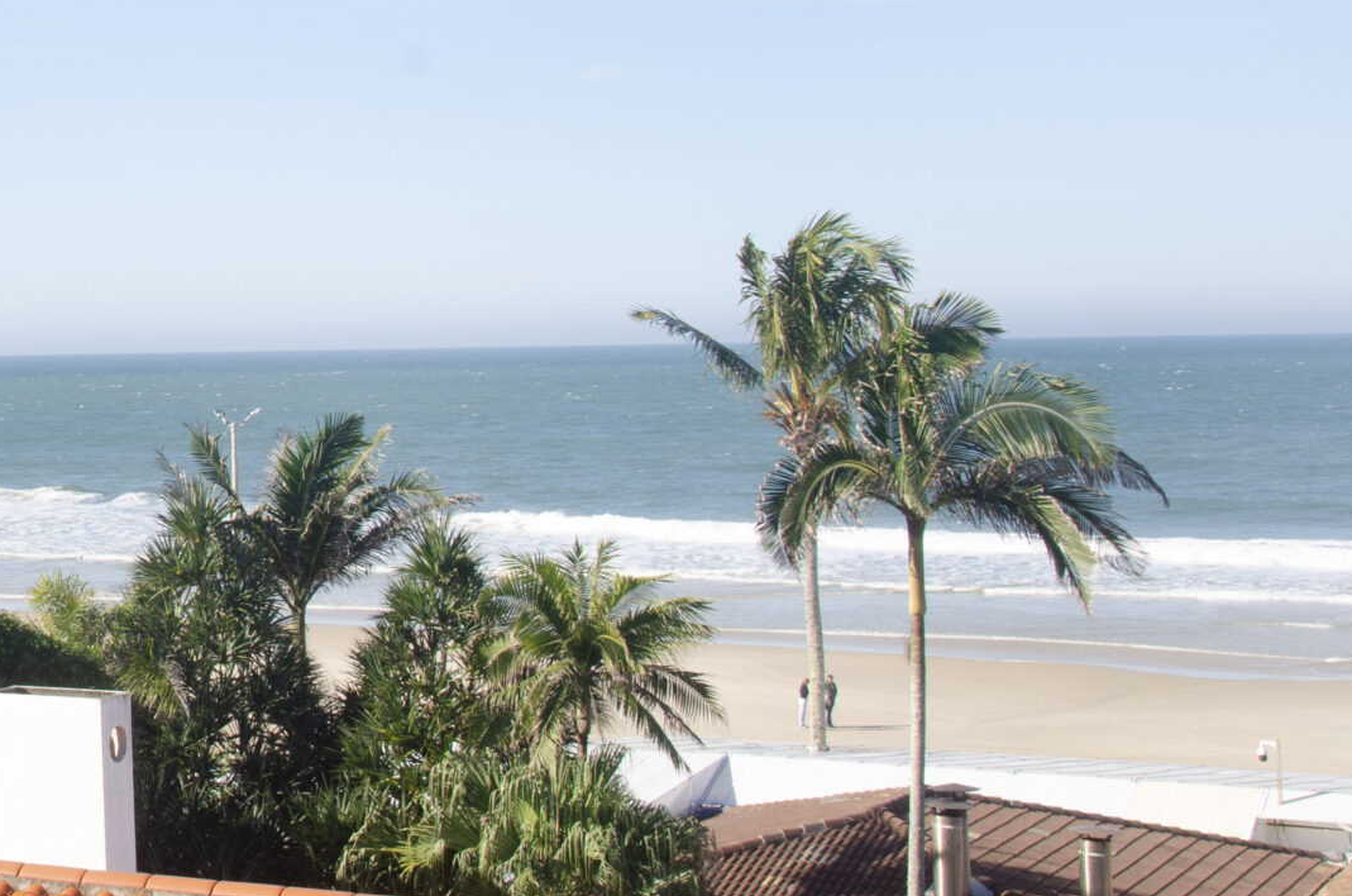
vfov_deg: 17.1
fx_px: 2961
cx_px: -229
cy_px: 200
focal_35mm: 79
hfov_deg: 23.7
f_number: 13
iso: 100
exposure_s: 1/50
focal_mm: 22
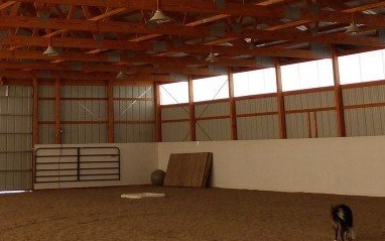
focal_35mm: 71
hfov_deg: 28.8
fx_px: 745
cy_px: -55
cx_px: 132
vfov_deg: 17.4
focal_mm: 4.5
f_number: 2.8
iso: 100
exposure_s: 1/125
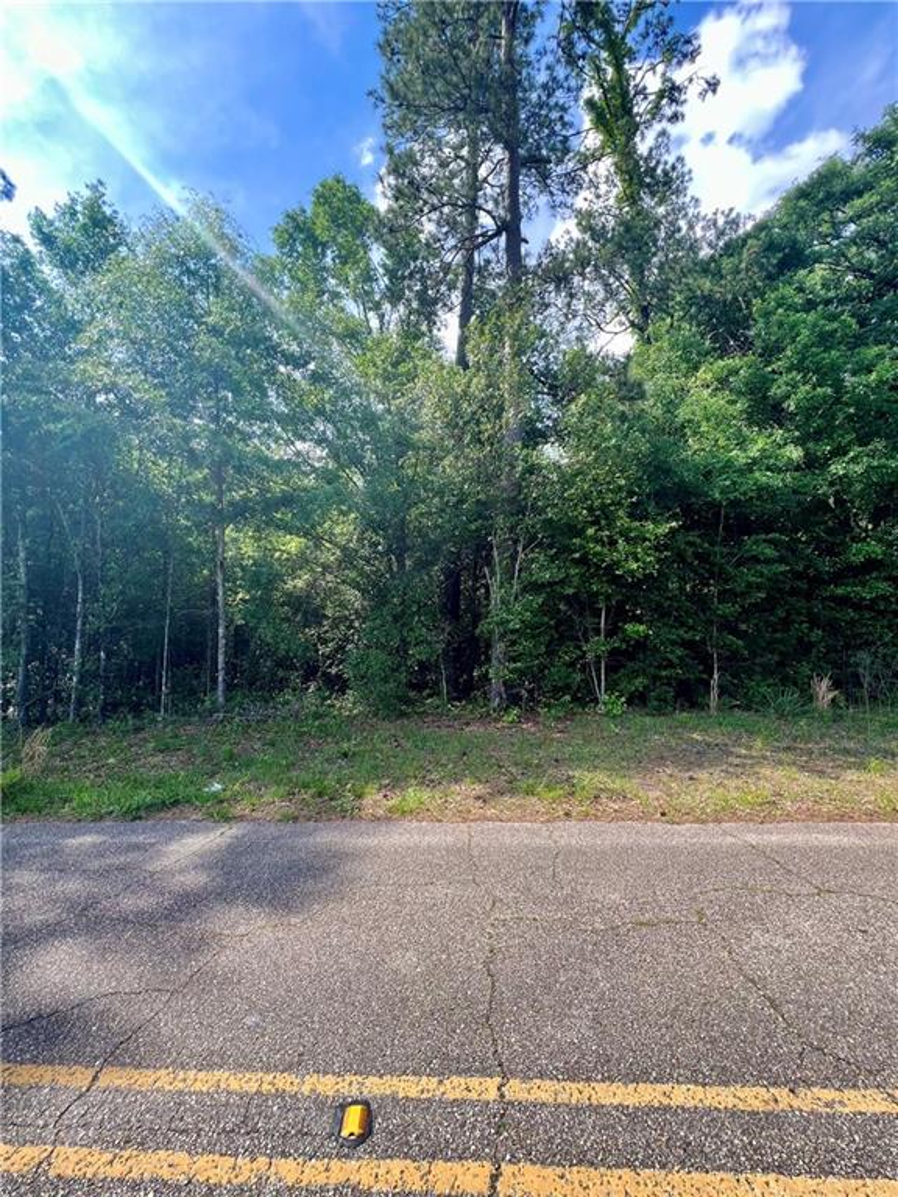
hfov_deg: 89.9
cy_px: 598
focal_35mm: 13
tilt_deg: +6.2
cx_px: 449
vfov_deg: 106.2
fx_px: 450
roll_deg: +1.2
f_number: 1.8
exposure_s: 1/248
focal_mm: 1.57
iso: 32
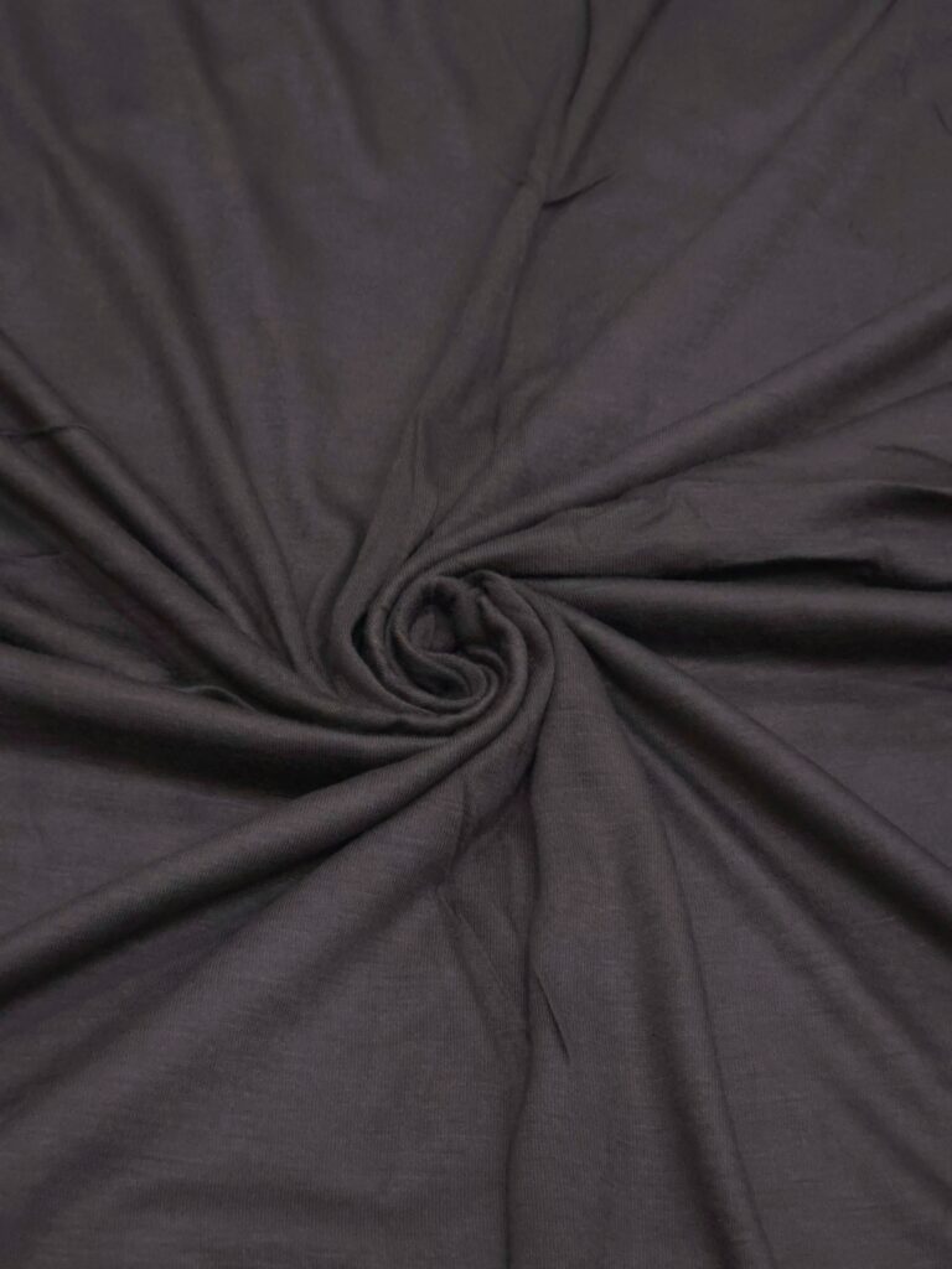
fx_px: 2530
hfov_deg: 21.3
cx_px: 476
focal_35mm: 69
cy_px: 634
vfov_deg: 28.2
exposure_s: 1/50
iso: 250
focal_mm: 7.9
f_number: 2.4
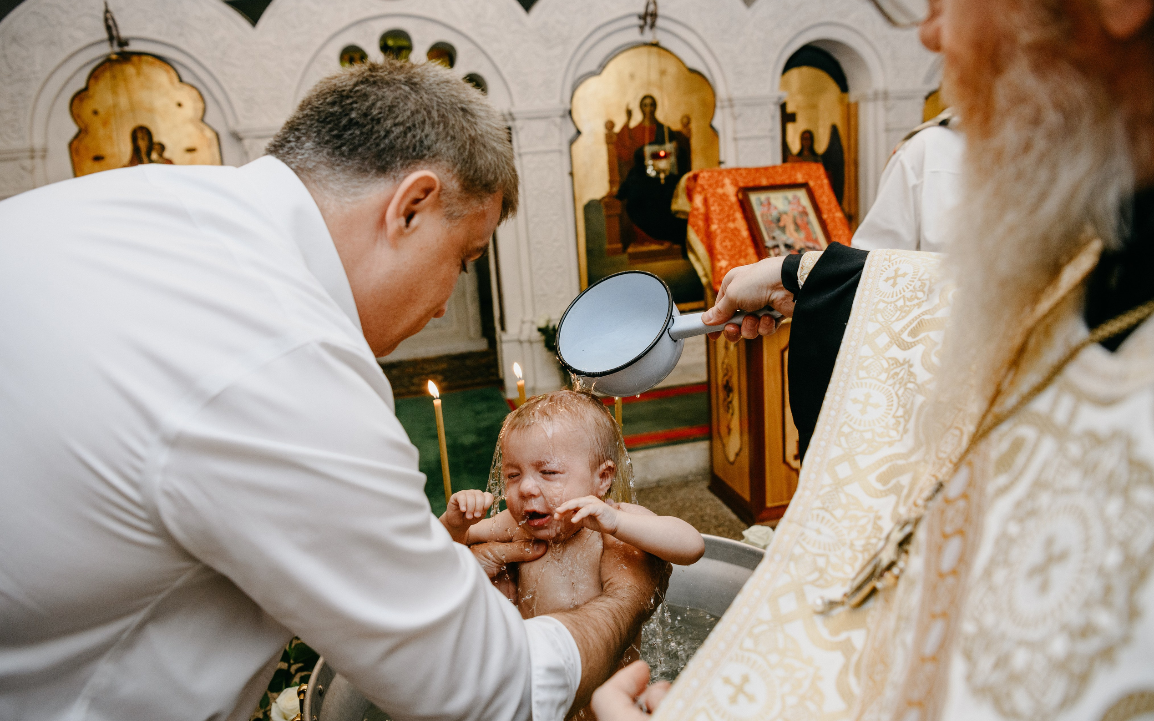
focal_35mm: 26
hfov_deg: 70.4
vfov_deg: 47.6
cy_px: 364
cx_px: 578
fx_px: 818
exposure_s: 1/160
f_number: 3.5
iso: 640
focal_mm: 24
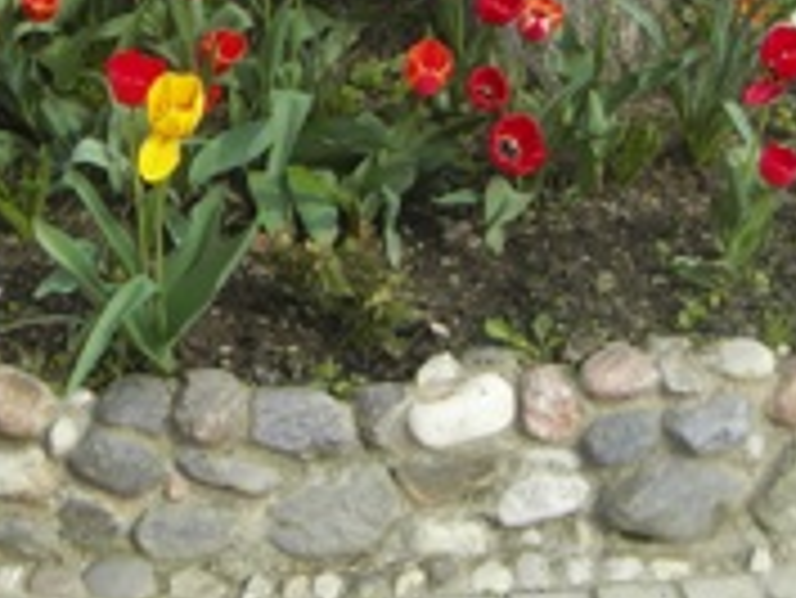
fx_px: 1864
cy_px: -49
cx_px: 382
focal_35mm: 81
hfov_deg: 24.1
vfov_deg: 17.6
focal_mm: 5.7
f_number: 3.4
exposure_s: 1/640
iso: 80
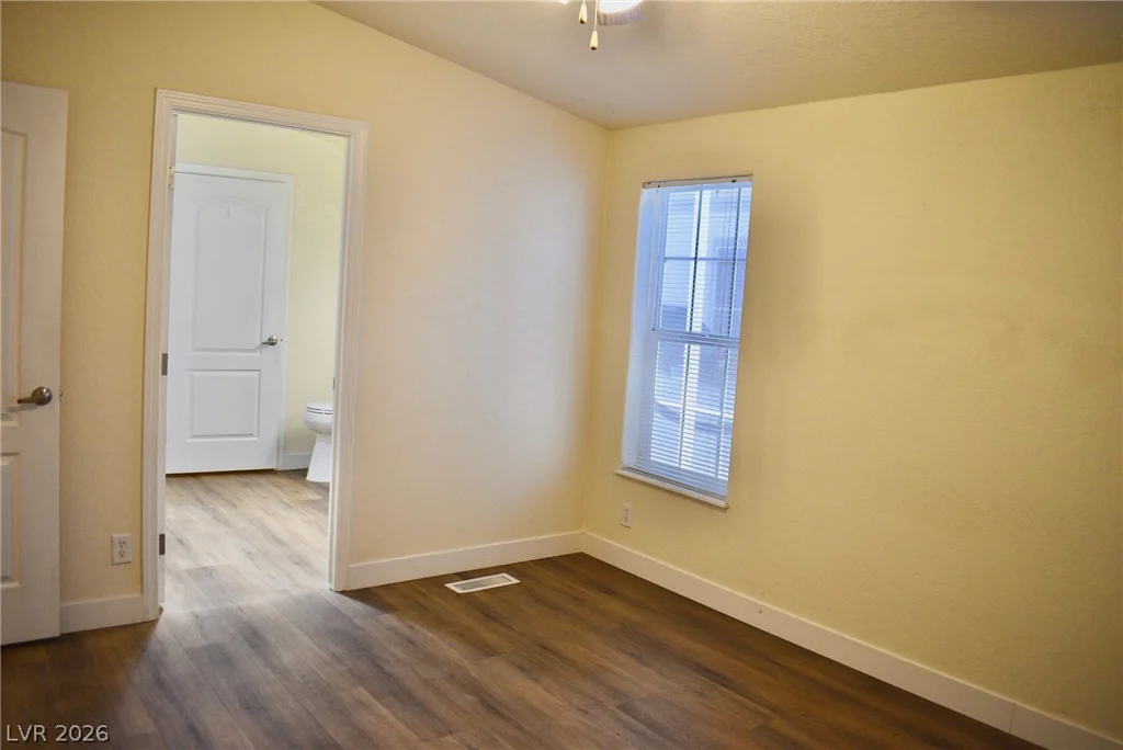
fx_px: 843
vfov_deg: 48.0
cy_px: 375
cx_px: 562
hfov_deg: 67.4
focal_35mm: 27
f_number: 4
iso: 400
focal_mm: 18
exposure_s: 1/60
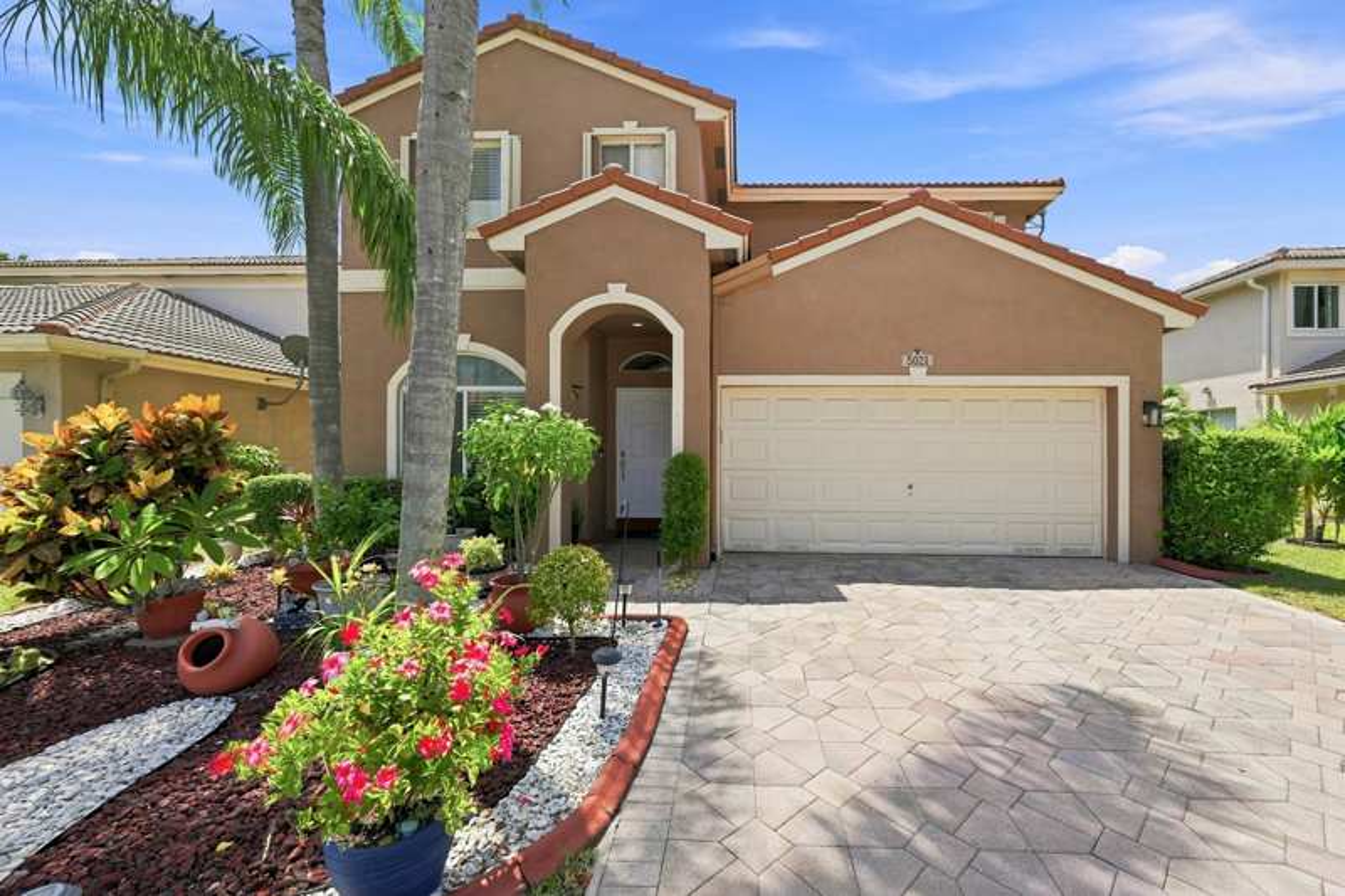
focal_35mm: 14
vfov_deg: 81.2
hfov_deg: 104.3
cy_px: 448
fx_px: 523
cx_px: 672
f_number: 9
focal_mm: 14
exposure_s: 1/200
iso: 100
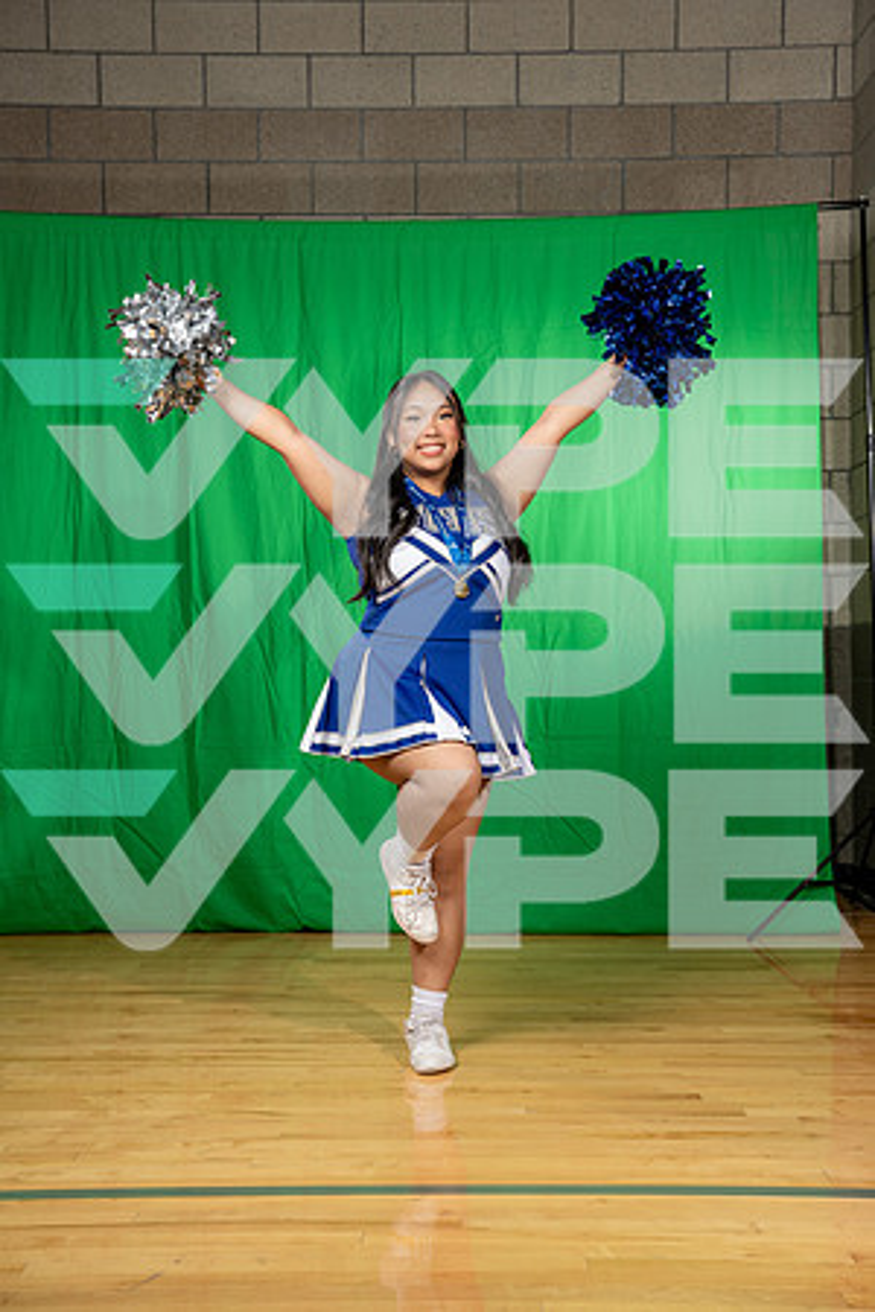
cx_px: 438
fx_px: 1677
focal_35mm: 46
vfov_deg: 42.7
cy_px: 656
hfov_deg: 29.2
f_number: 5
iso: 160
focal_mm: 46
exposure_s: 1/250
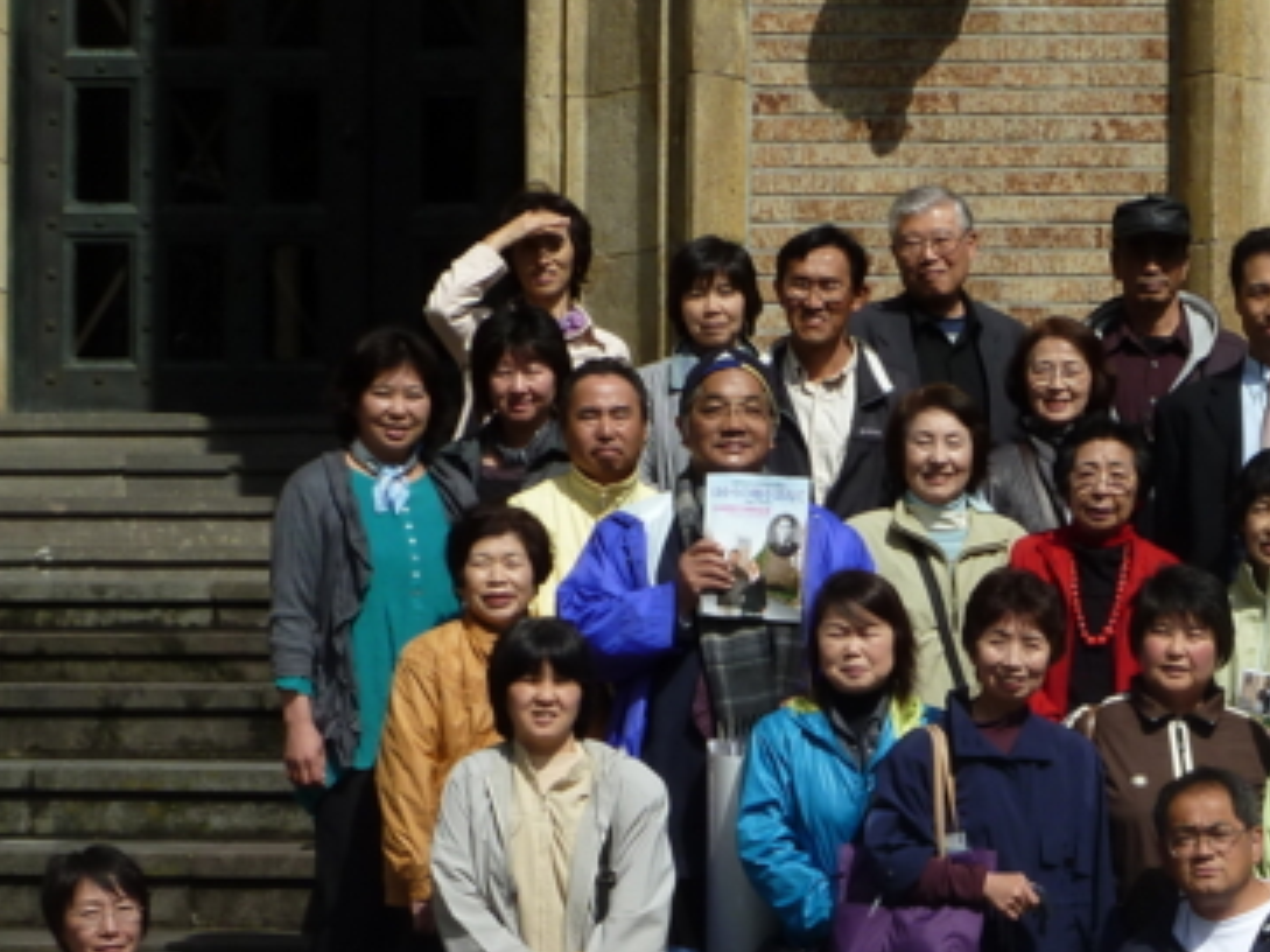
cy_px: 812
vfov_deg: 11.3
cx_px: 1277
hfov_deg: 14.9
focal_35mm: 130
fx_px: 4768
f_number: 5.6
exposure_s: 1/500
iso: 80
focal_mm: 9.7
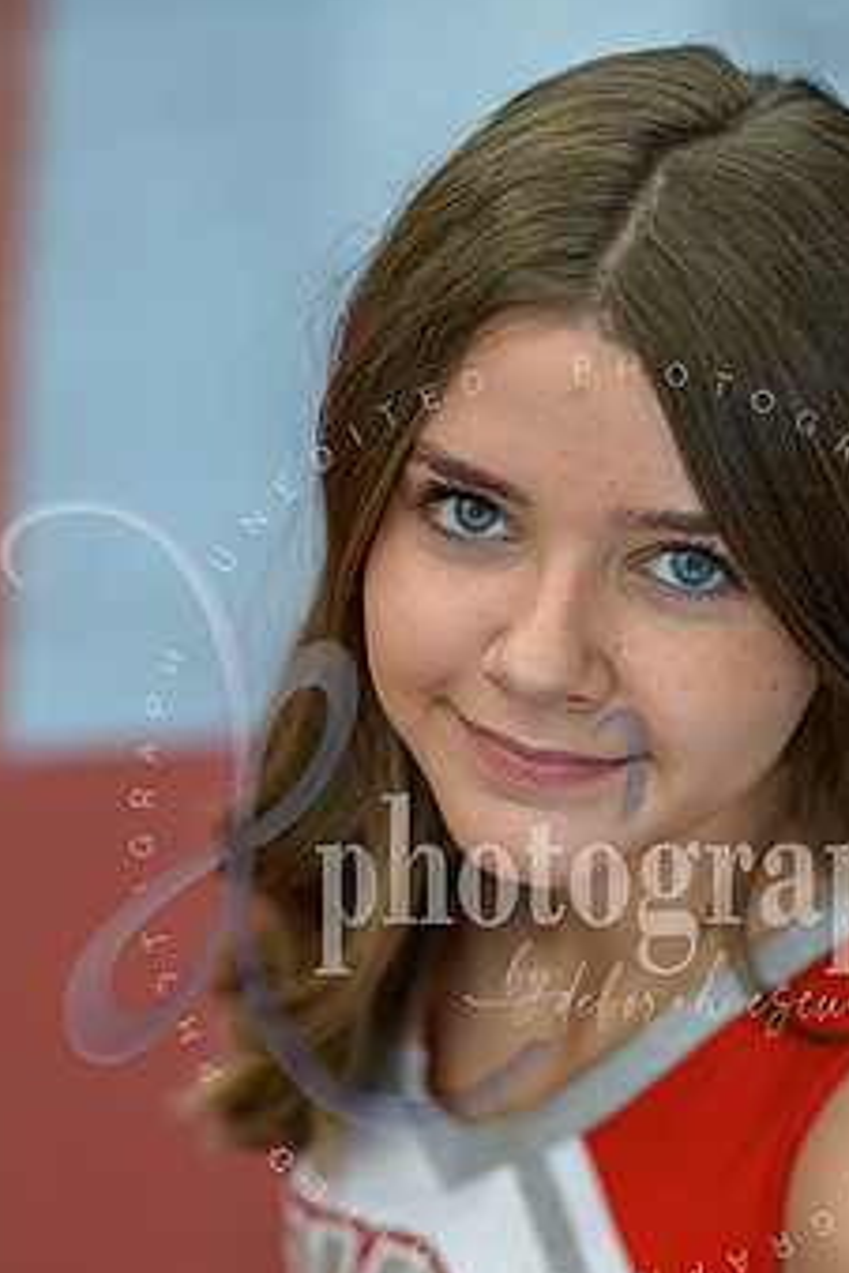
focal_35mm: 93
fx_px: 3290
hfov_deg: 14.7
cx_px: 530
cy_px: 815
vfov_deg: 21.8
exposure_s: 1/125
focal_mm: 70
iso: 250
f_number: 2.8
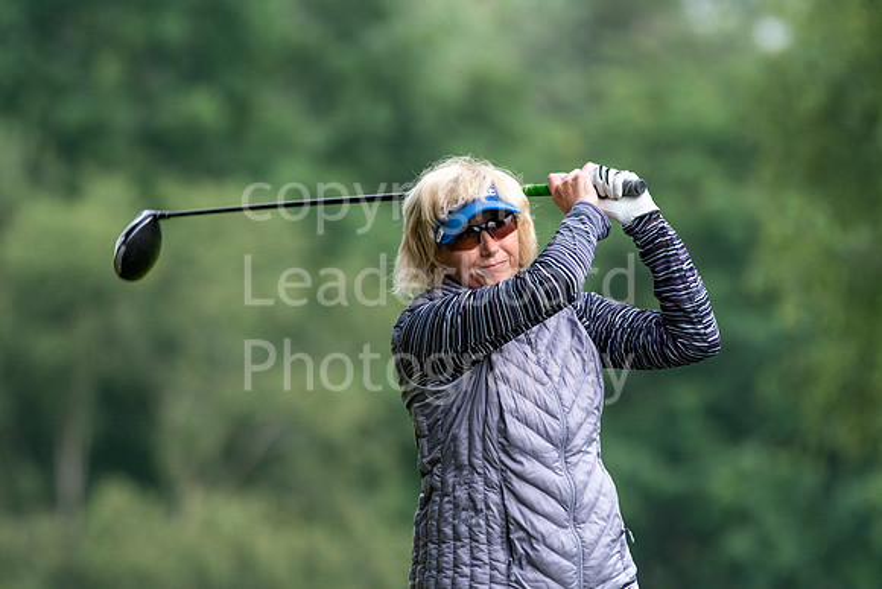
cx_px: 441
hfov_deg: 3.5
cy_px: 294
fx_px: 14335
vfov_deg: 2.4
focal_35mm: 585
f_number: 5.6
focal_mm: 390
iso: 1000
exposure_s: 1/1000
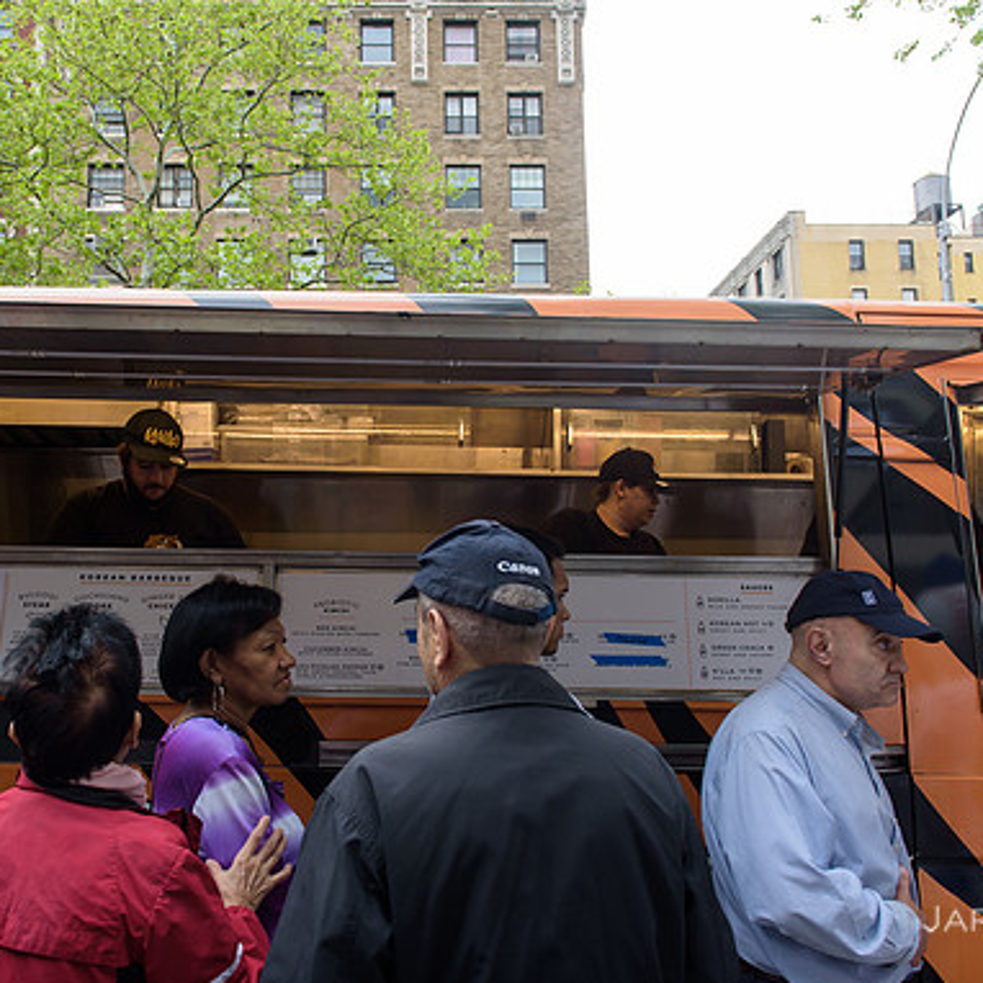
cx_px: 422
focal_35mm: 31
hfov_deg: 52.4
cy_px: 490
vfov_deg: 52.5
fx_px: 996
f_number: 4
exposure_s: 1/250
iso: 200
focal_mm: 24
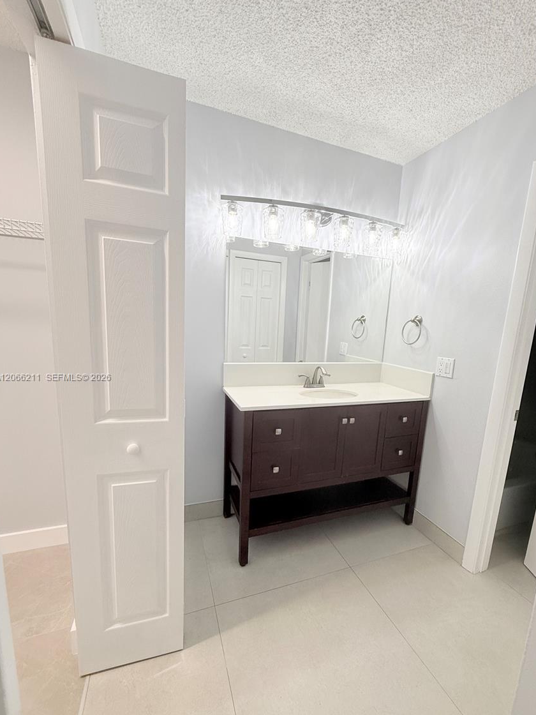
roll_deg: -2.6
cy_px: 378
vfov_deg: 98.1
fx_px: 310
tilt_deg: -10.4
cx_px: 279
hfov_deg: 81.7
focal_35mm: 15
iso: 64
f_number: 2.2
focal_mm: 2.22
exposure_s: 1/120
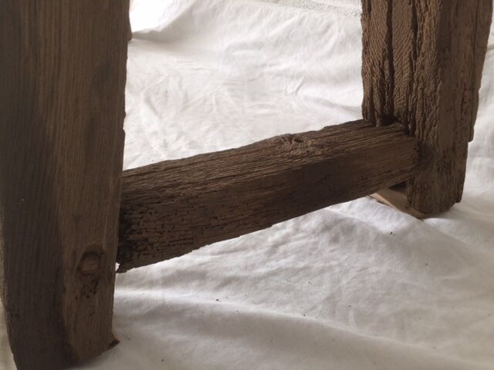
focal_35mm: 29
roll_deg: -0.4
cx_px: 247
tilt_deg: -28.6
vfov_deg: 48.2
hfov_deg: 61.7
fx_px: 414
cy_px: 185
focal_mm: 4.15
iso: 40
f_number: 2.2
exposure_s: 1/50
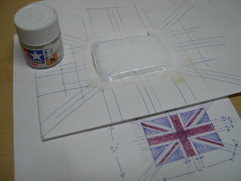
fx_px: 265
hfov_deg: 49.0
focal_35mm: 38
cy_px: 90
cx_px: 120
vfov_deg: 37.7
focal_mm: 8
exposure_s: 1/25.2
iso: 100
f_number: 2.8
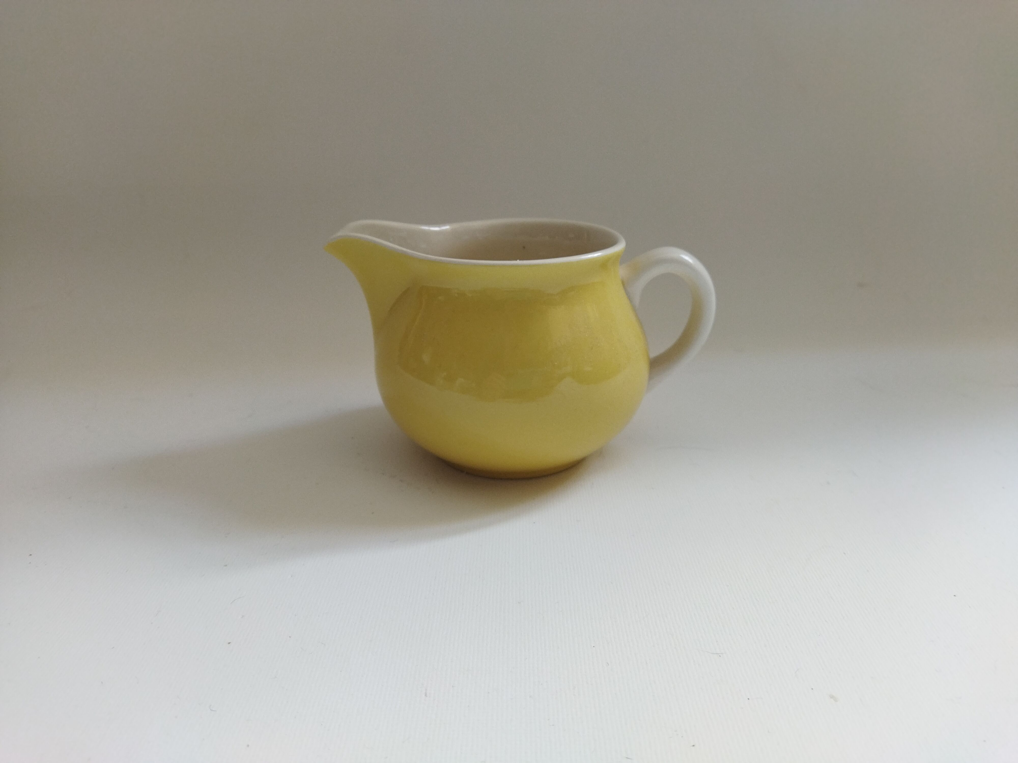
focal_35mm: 27
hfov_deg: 65.3
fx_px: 794
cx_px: 509
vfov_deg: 51.4
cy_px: 382
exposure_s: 1/50
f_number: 1.79
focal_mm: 4.71
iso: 107
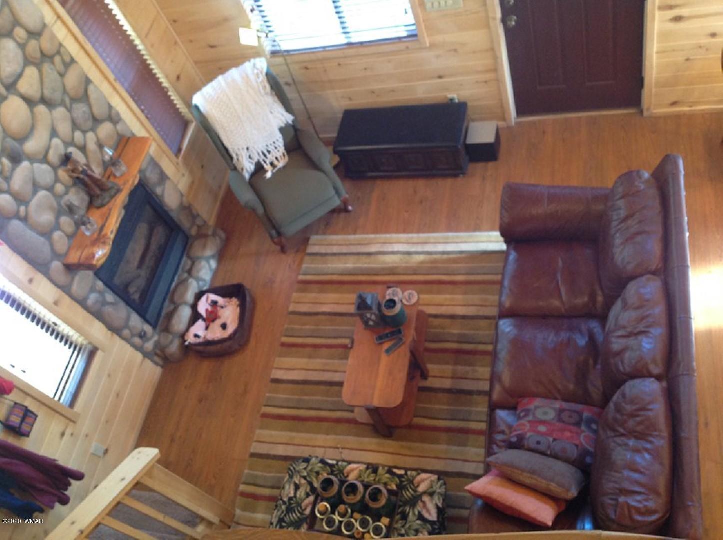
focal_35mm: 35
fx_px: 730
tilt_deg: -51.8
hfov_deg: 52.7
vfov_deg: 40.6
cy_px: 270
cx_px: 362
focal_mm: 4.28
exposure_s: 1/15
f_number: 2.4
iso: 200
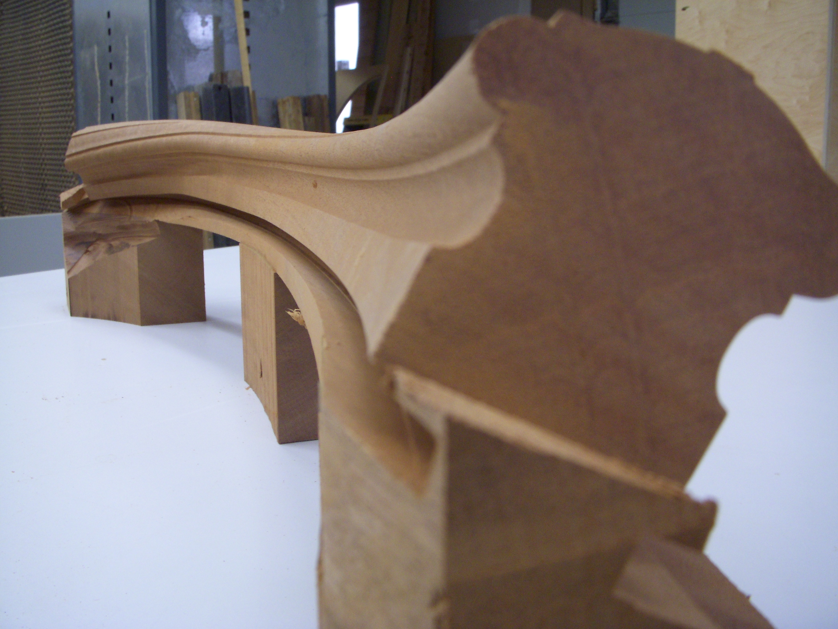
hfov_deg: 49.0
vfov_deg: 37.7
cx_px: 419
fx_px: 920
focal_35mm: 38
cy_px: 314
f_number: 3.3
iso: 200
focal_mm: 6.3
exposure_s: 1/30
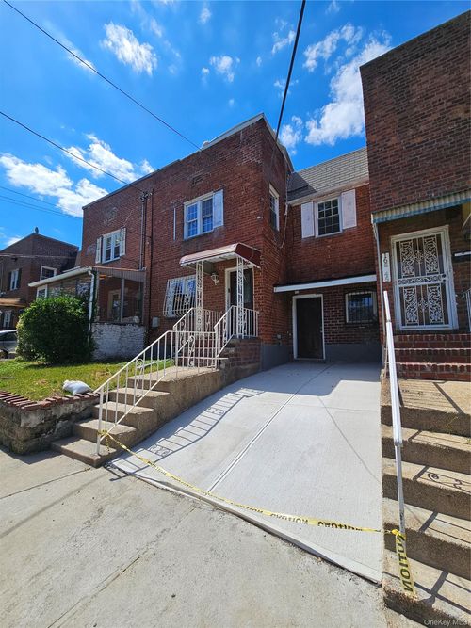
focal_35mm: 13
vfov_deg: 106.2
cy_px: 314
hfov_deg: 89.9
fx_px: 236
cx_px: 236
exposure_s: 1/3018
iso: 50
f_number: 2.2
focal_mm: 2.2
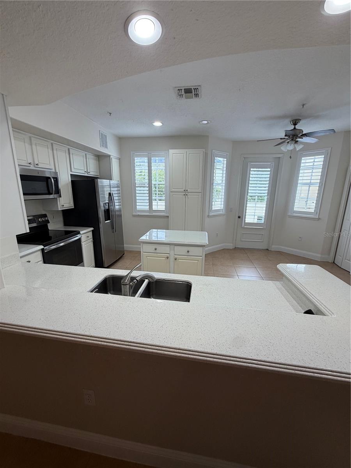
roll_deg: -1.0
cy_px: 234
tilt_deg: -13.3
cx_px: 176
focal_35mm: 14
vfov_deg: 102.1
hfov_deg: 85.7
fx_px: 189
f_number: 2.2
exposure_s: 1/120
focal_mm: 2.22
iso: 160
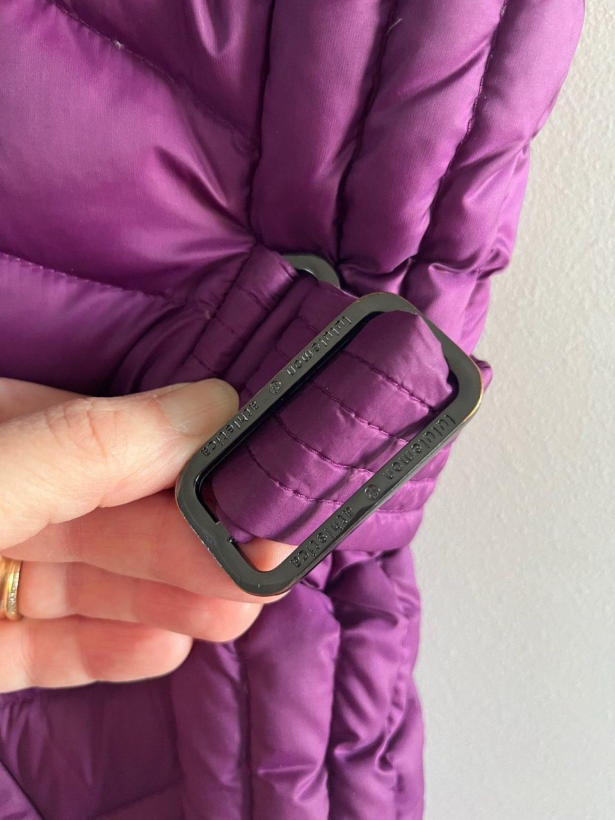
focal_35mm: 26
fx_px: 616
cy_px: 410
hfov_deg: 53.1
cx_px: 308
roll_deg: -8.8
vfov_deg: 67.3
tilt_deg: -16.7
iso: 400
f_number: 1.6
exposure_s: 1/60
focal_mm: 5.1
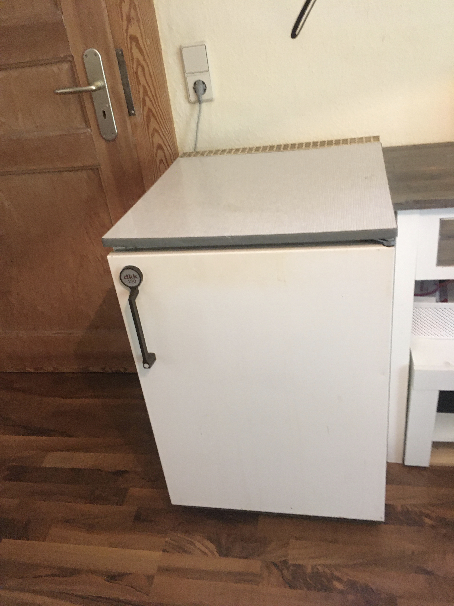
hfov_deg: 48.2
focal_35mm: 29
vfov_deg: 61.7
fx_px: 507
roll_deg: +6.0
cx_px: 227
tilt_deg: -29.4
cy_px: 303
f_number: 2.2
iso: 200
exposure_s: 1/17
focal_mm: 4.15
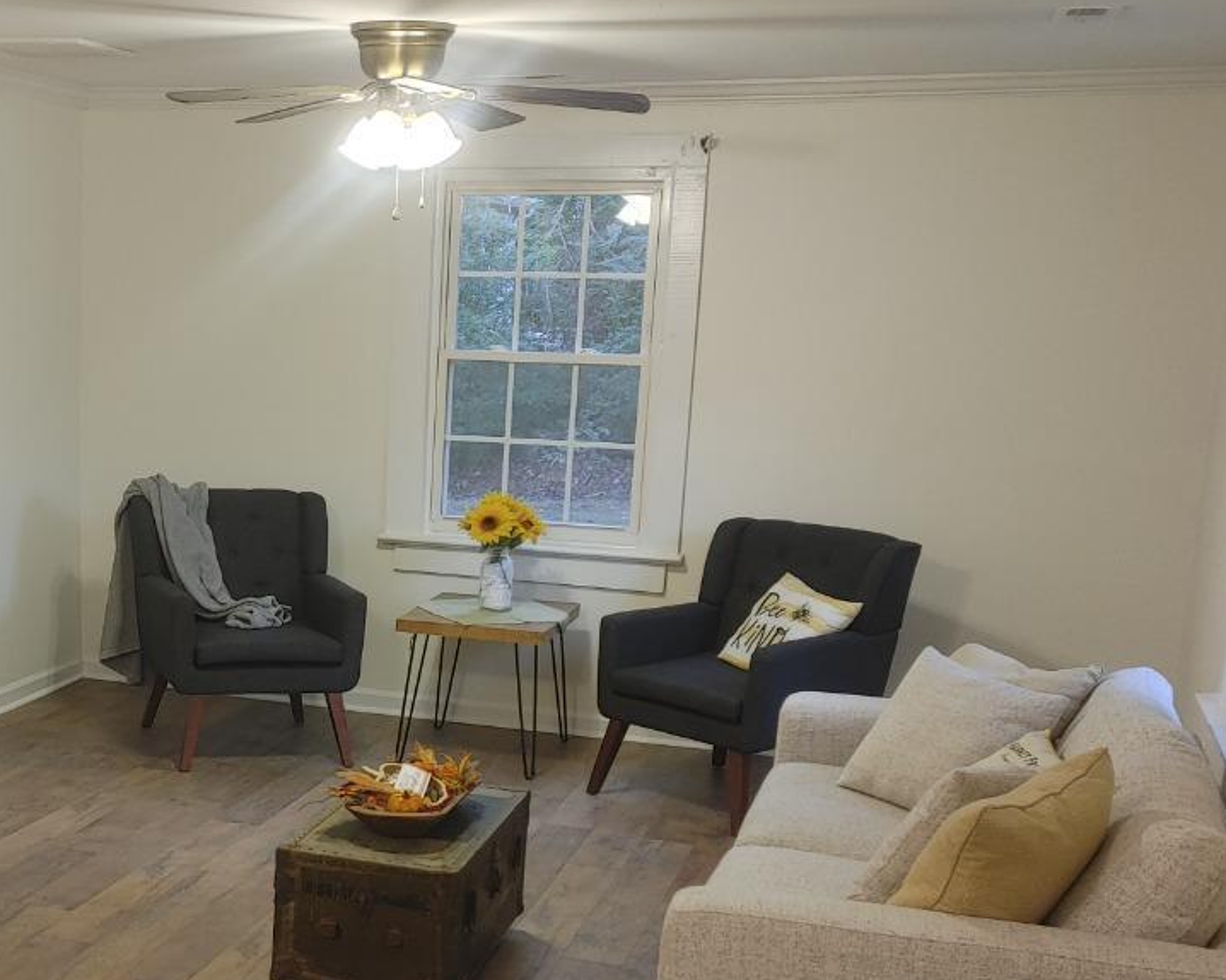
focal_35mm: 53
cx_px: 235
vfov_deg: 28.2
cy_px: 732
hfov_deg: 34.2
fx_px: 1923
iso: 150
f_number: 1.8
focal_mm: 5.58
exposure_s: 1/40
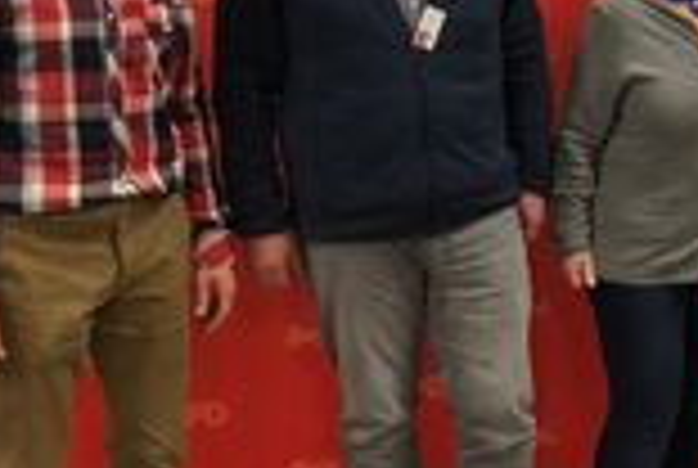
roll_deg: -0.5
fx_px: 1457
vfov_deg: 18.0
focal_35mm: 75
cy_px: 45
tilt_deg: -7.3
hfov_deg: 25.5
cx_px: 716
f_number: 1.8
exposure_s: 1/17
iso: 100
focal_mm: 3.99
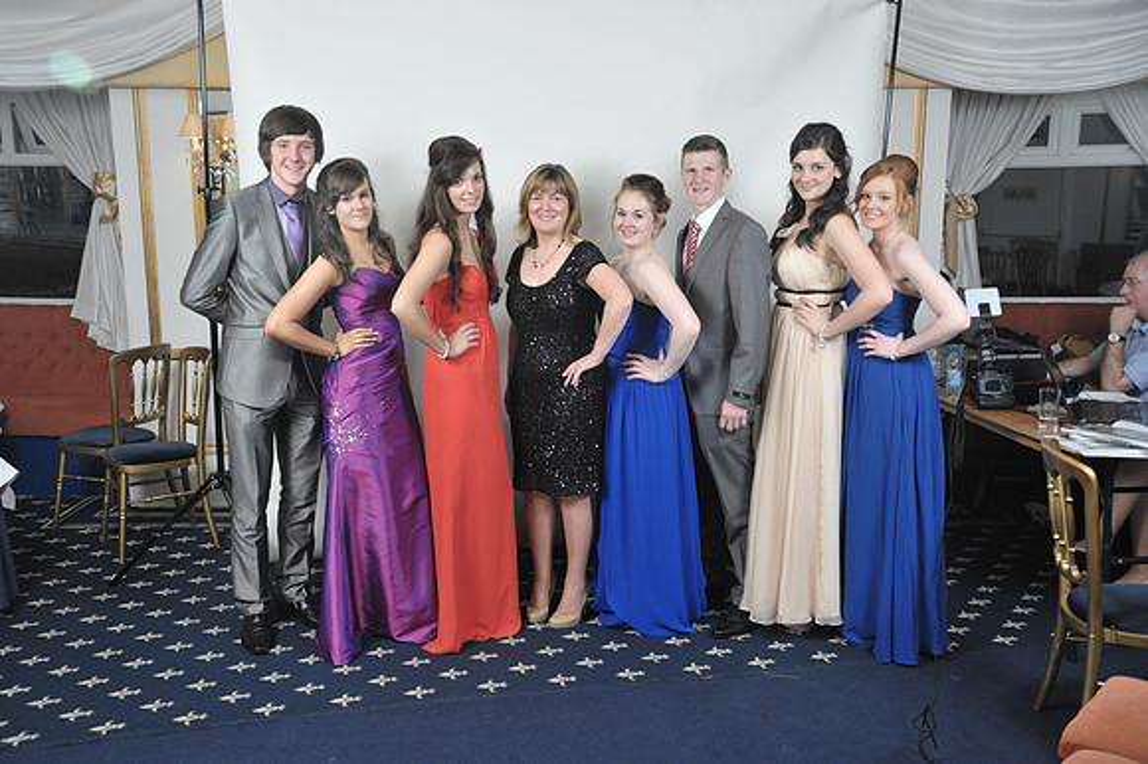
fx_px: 1084
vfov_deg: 38.8
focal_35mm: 34
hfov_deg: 55.8
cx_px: 574
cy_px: 382
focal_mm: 34
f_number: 7.1
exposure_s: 1/160
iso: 1000
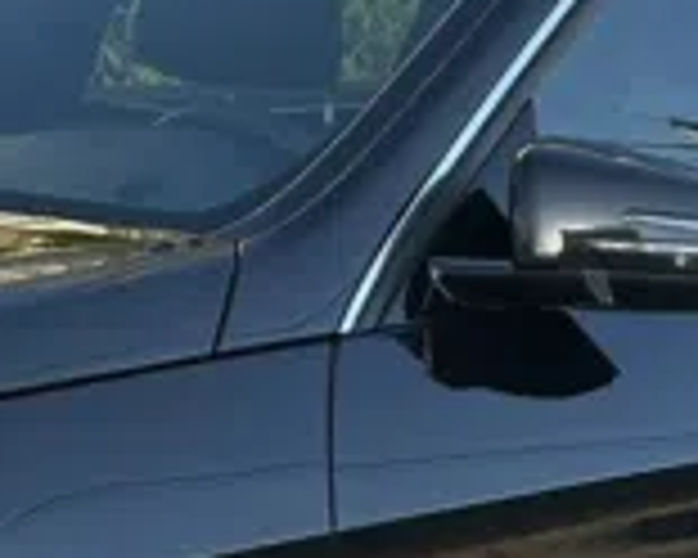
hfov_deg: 6.2
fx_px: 6404
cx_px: -36
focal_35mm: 310
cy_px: 418
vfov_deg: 5.0
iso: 80
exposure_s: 1/1073
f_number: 1.78
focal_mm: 6.86
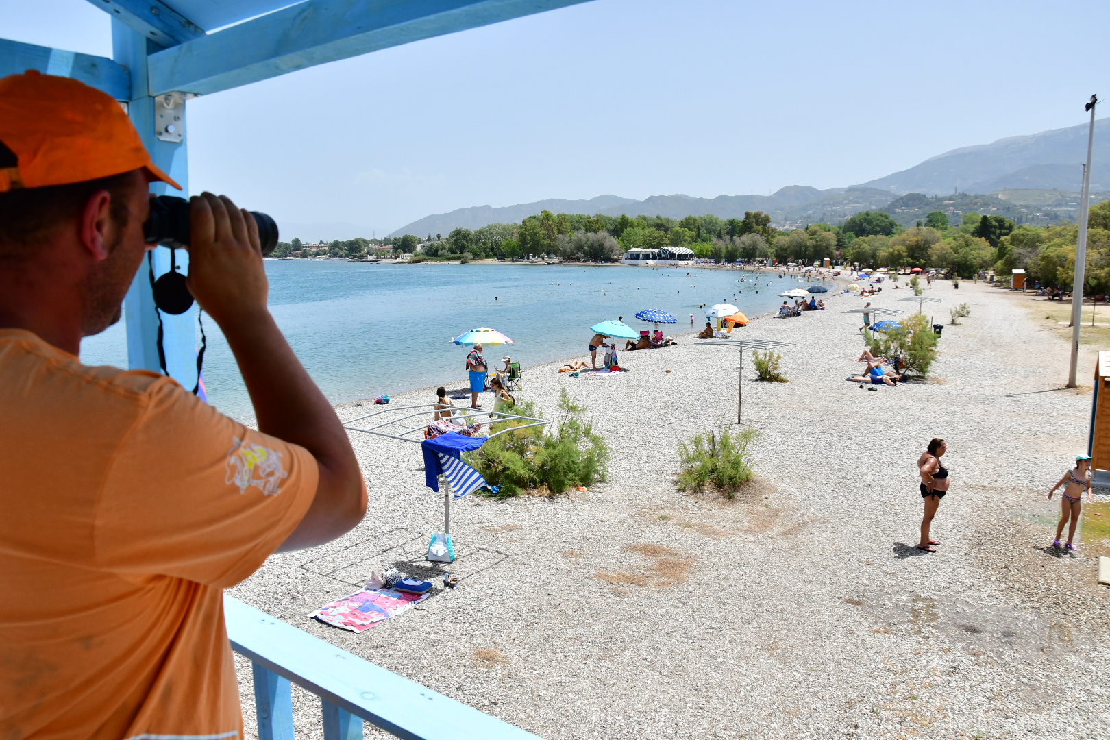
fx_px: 832
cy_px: 370
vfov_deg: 47.9
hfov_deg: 67.4
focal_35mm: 27
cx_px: 555
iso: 640
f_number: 6.3
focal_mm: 18
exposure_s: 1/2500
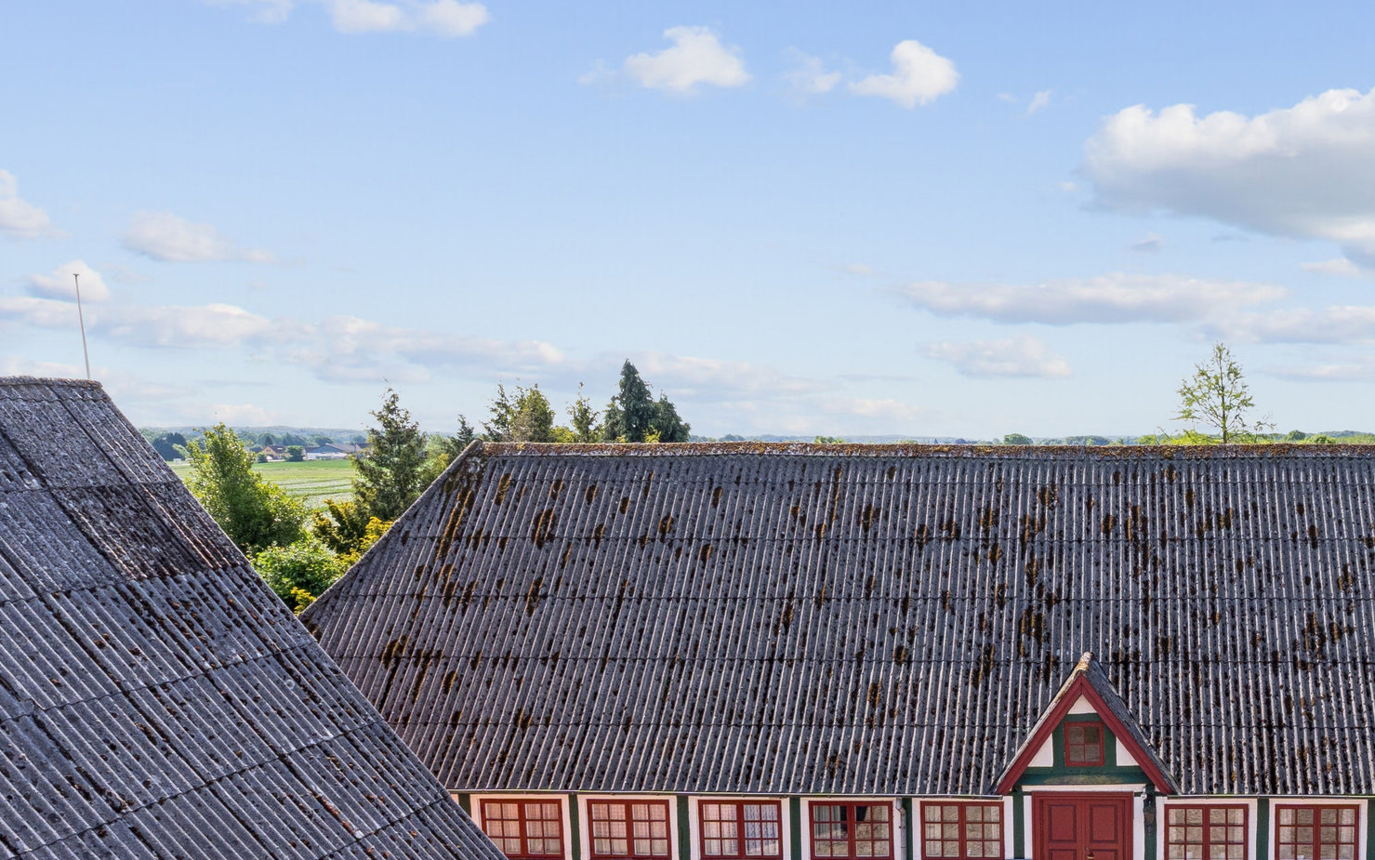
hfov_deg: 55.7
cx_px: 1148
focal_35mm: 31
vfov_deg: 39.7
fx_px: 1162
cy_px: 630
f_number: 8
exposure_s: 1/250
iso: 250
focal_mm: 10
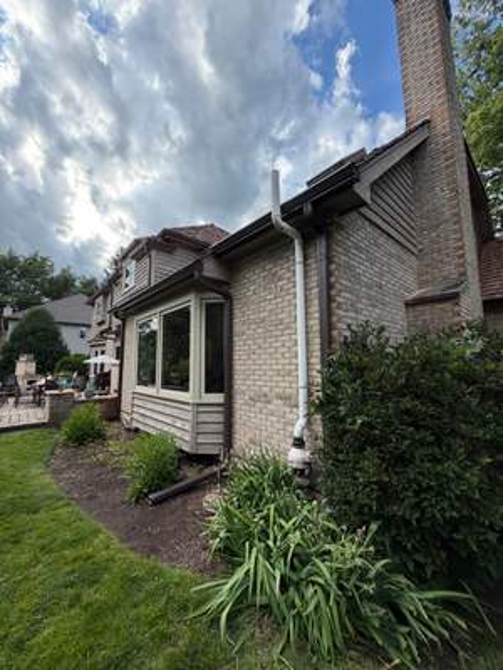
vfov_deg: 102.1
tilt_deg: +7.7
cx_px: 252
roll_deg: -0.8
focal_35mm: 14
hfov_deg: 85.7
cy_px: 335
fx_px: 271
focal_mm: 2.22
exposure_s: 1/502
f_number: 2.2
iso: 50
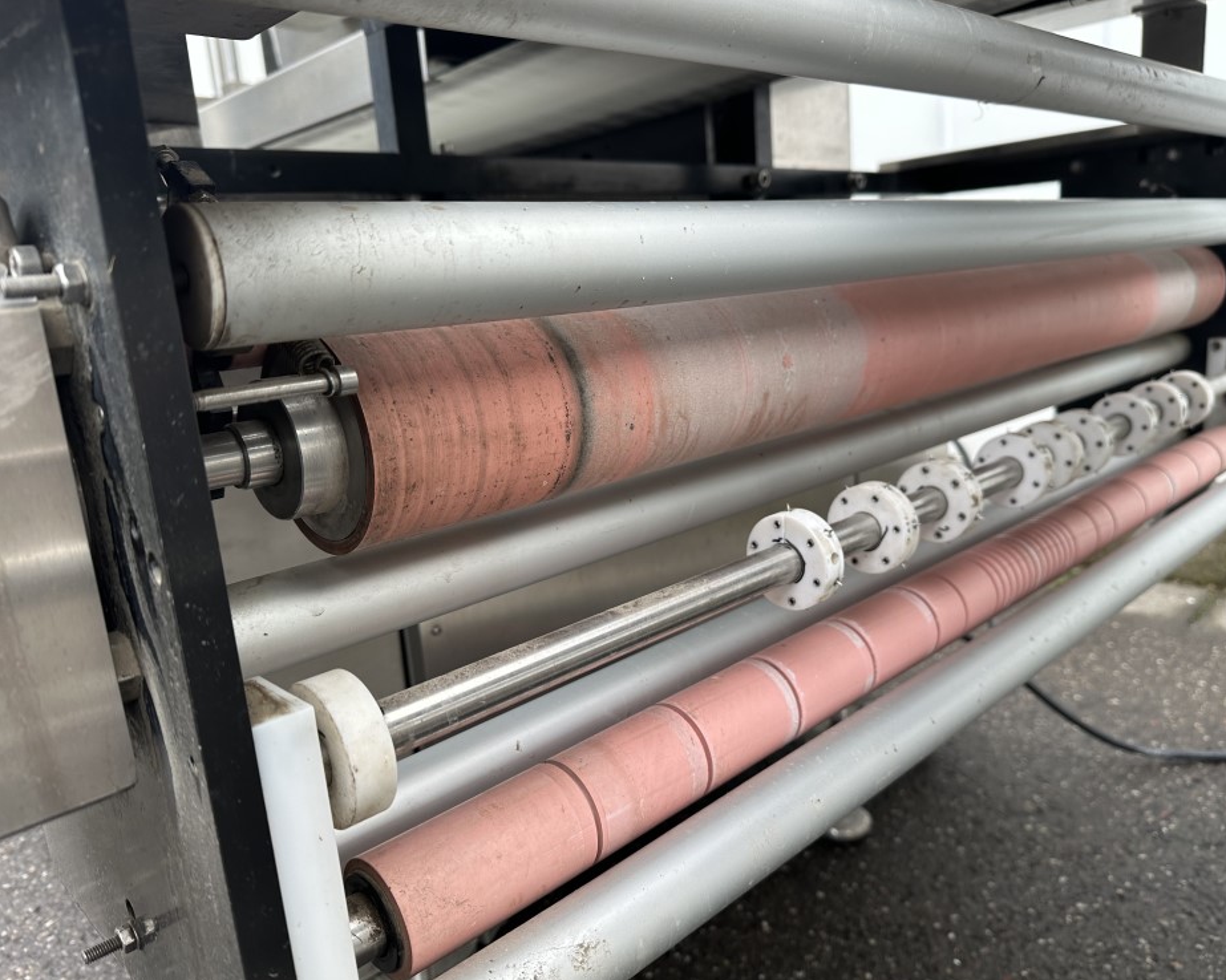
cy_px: 499
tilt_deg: -12.3
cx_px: 635
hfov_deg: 66.0
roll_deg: +4.8
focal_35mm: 26
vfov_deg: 54.9
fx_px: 943
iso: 64
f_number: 1.78
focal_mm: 6.86
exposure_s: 1/131
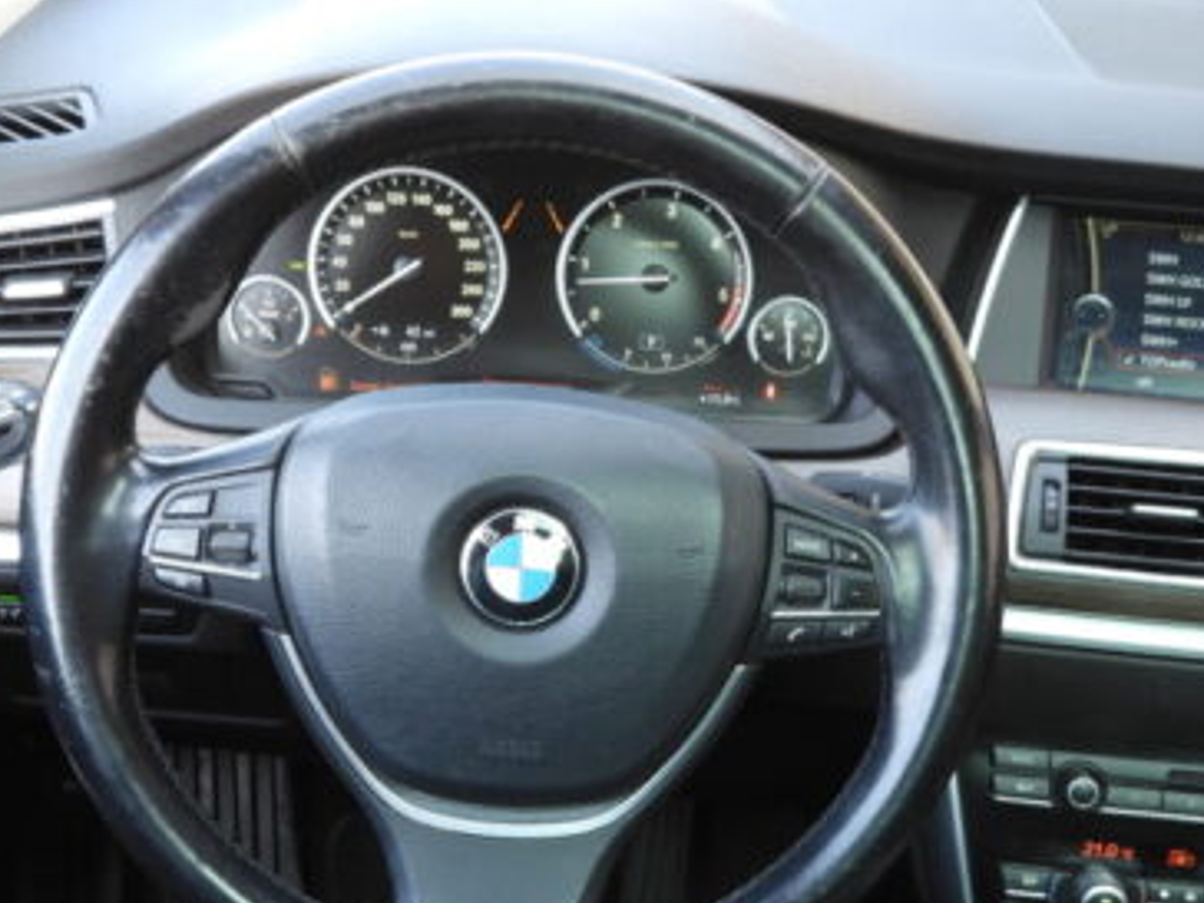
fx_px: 1635
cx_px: 602
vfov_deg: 30.4
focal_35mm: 47
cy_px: 671
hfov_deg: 40.4
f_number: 2.8
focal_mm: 4.3
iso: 100
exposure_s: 1/30
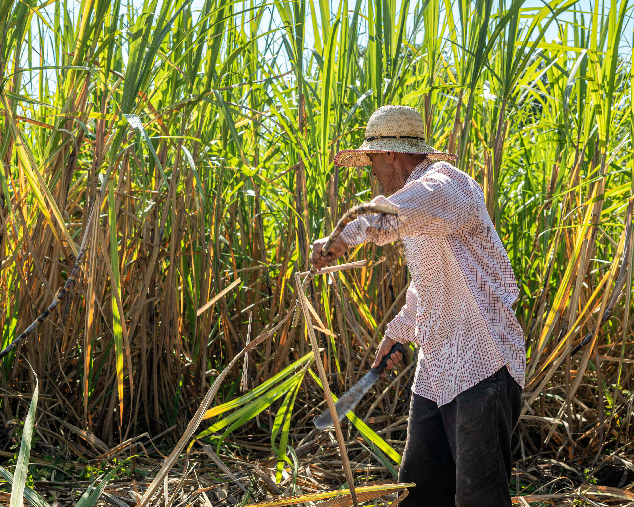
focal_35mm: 57
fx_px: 1069
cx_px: 313
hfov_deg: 33.0
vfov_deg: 26.7
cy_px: 271
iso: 80
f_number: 4
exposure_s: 1/200
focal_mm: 30
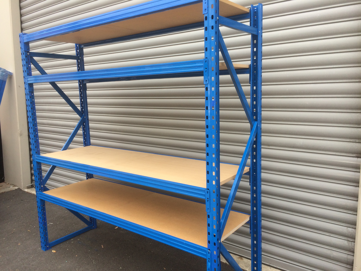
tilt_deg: -7.3
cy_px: 136
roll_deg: -0.4
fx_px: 302
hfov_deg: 61.7
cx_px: 180
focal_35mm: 29
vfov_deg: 48.2
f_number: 2.2
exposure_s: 1/662
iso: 32
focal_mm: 4.15
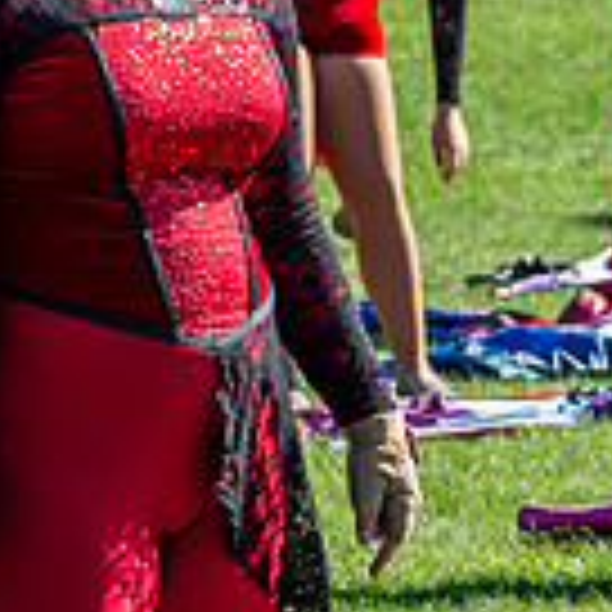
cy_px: 37
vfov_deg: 4.5
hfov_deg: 4.5
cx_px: 38
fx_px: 7721
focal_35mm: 386
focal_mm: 70
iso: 320
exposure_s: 1/1250
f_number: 5.6
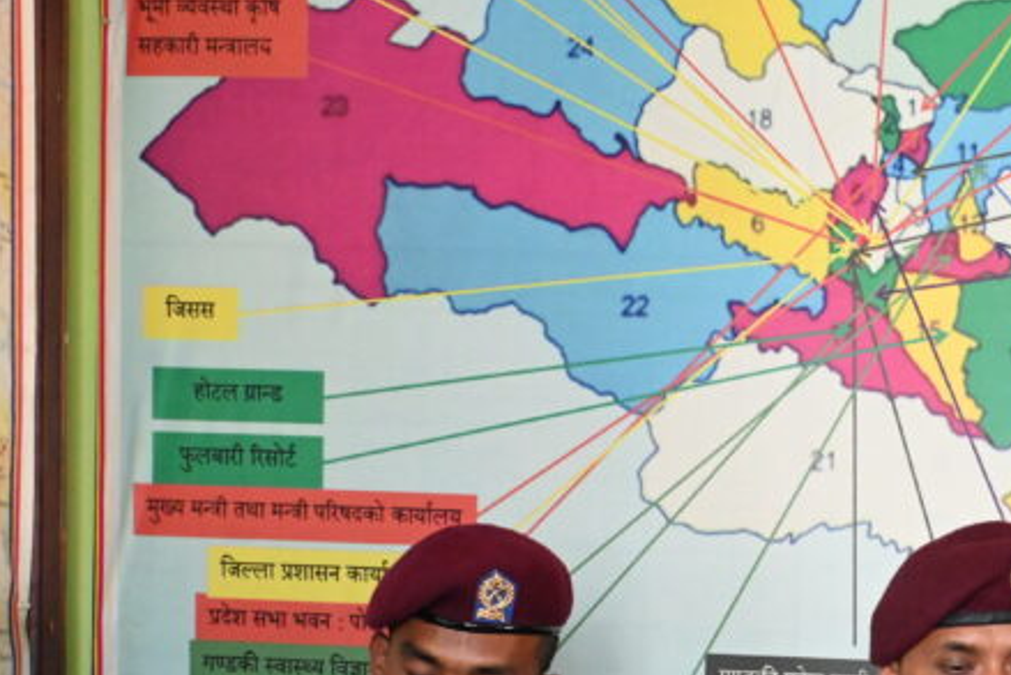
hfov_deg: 23.8
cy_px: 761
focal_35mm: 79
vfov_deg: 16.8
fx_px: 2212
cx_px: 1158
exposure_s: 1/125
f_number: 4
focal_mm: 22.5
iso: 2800
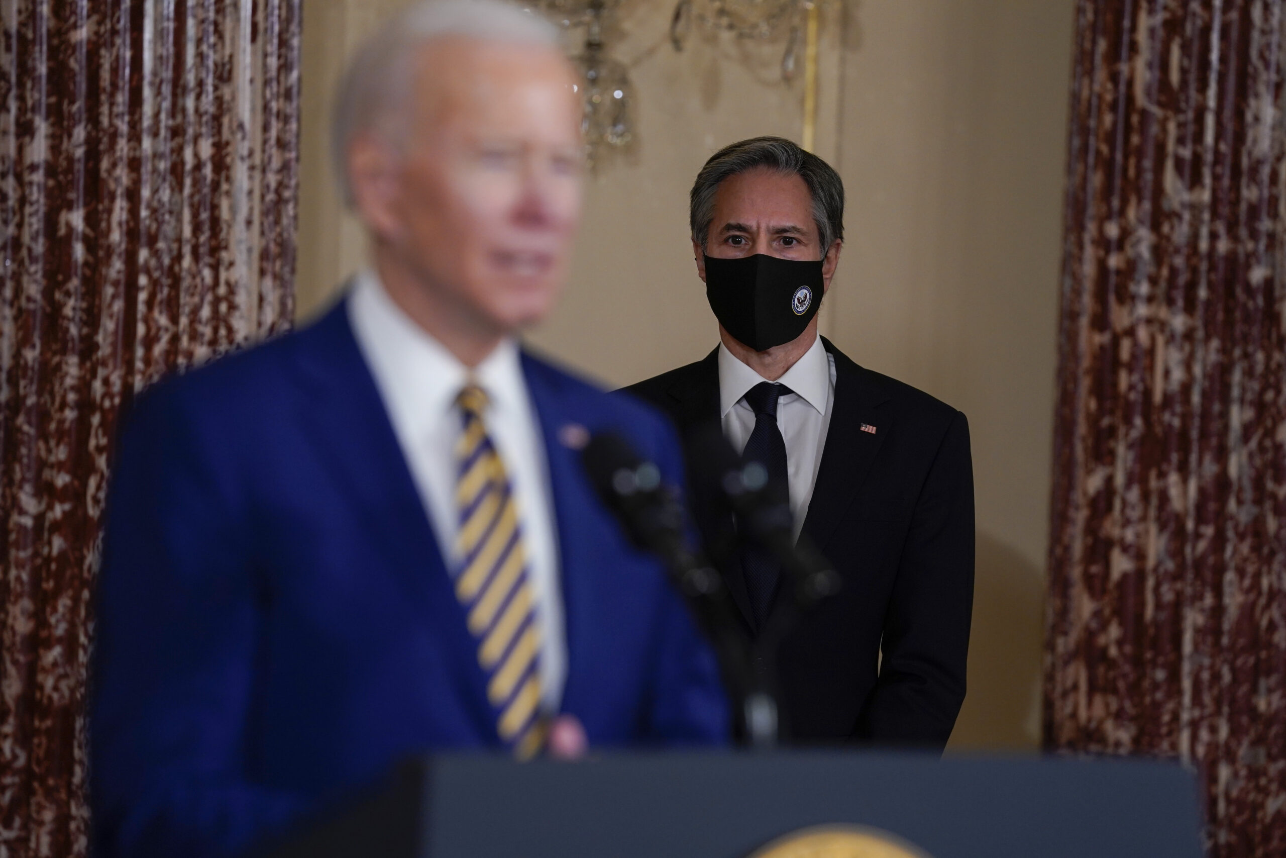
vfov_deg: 6.9
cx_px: 643
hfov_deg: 10.3
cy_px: 429
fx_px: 7144
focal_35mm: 200
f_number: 4
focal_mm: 200
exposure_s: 1/400
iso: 1250
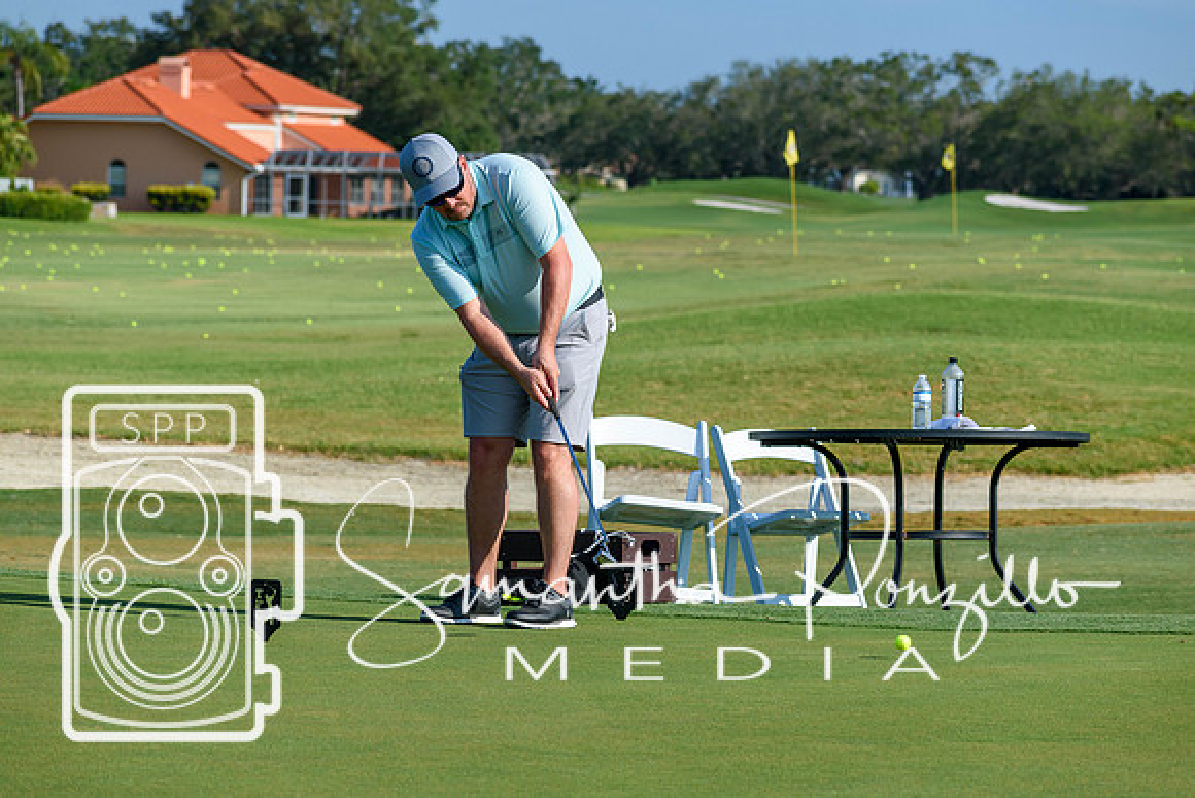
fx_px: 6723
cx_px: 598
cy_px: 399
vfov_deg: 6.8
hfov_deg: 10.2
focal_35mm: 202
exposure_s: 1/800
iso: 200
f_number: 7.1
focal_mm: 135
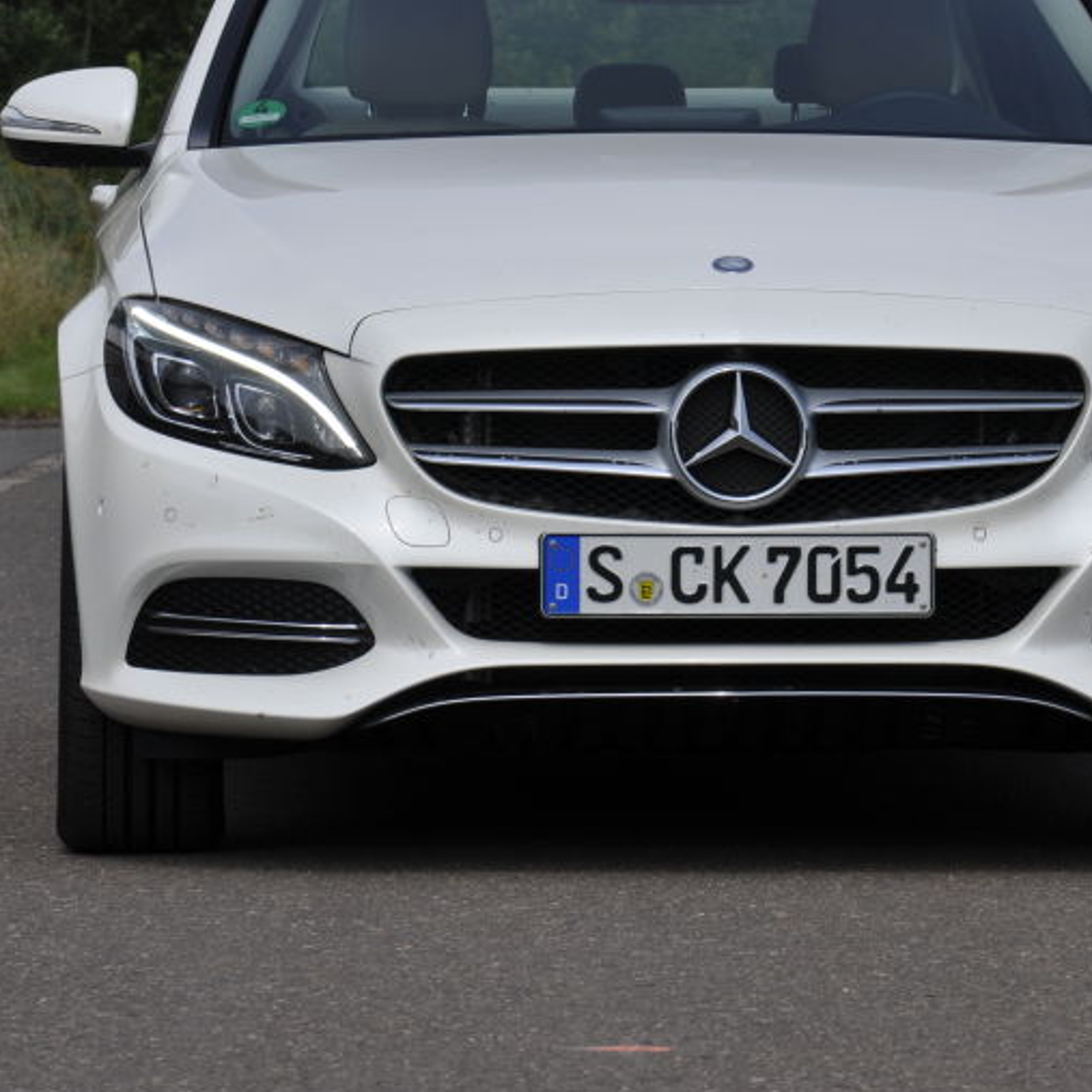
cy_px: 370
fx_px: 9631
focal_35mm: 270
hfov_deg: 6.5
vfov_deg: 6.5
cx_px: 687
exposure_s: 1/500
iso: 200
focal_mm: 105
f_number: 11
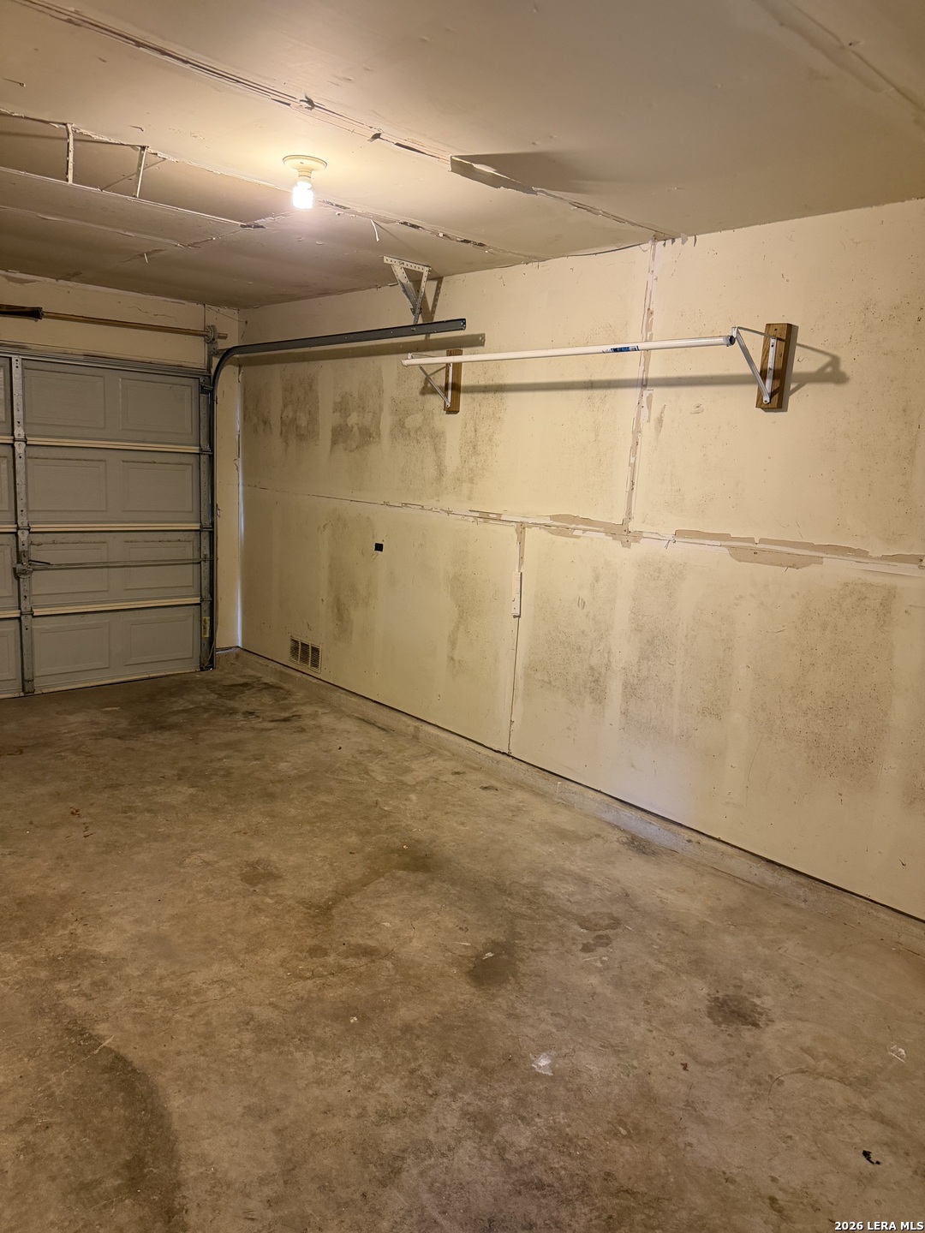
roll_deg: -2.8
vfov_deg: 71.6
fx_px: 855
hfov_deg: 56.8
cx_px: 462
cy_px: 616
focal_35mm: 24
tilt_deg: -9.4
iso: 400
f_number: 1.78
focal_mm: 6.76
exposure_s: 1/60
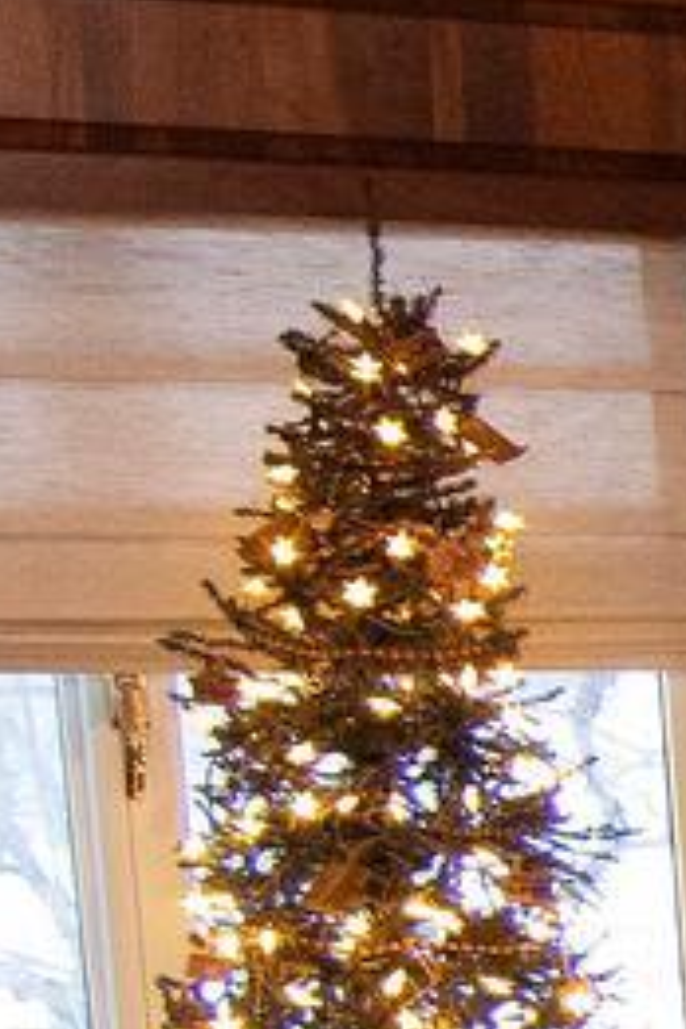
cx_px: 3237
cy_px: 1200
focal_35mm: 141
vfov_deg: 14.2
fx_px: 4030
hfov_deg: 6.4
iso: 1000
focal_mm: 12
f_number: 5
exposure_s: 1/50
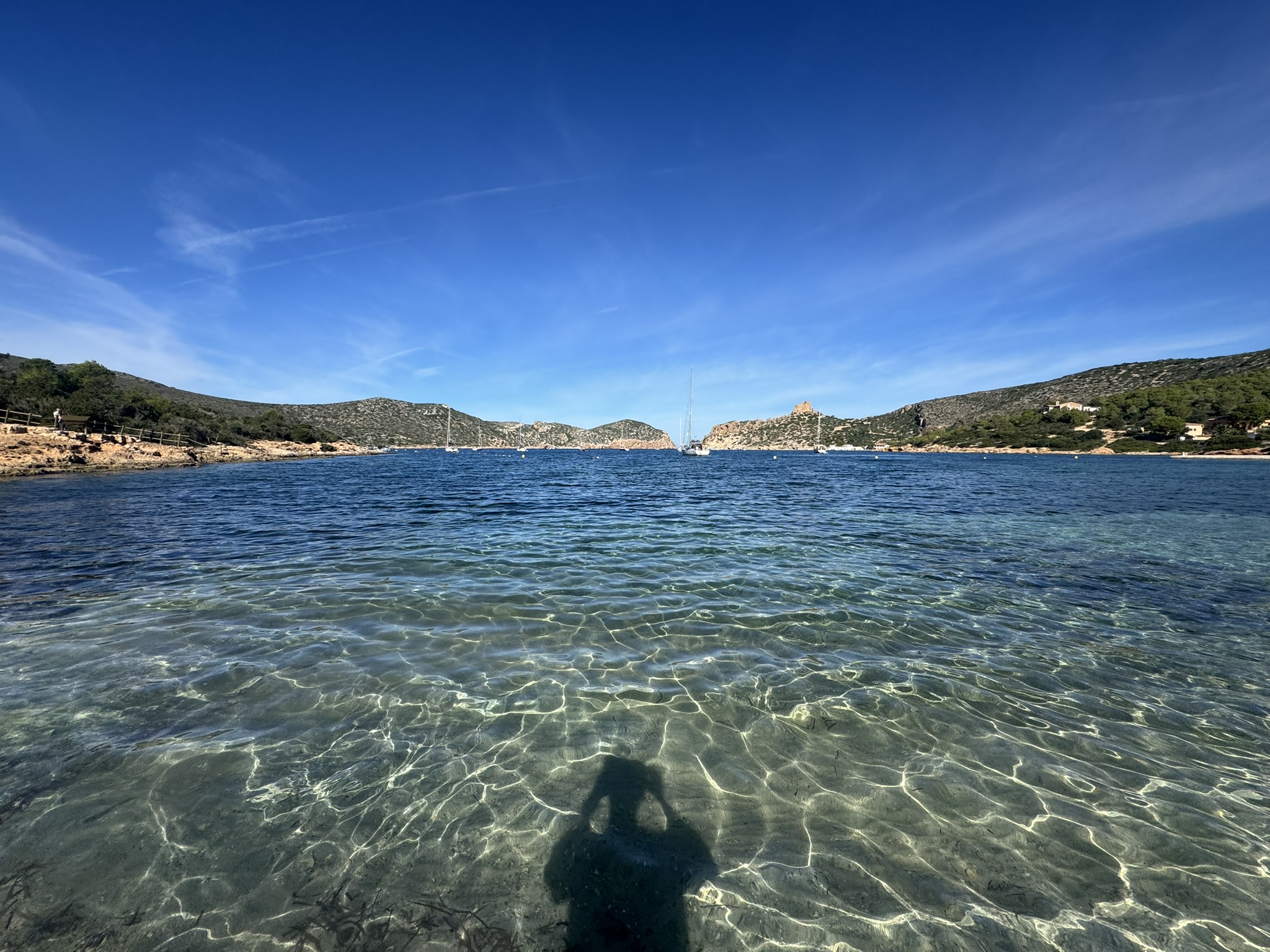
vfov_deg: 85.7
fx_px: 514
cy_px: 476
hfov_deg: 102.1
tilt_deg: -4.7
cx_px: 635
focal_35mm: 14
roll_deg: +0.2
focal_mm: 2.22
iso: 50
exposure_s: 1/2985
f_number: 2.2
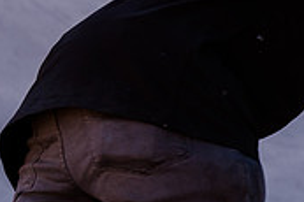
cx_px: 335
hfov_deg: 7.9
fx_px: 2185
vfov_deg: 5.3
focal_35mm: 259
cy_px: 90
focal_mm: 65
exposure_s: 1/500
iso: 800
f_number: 4
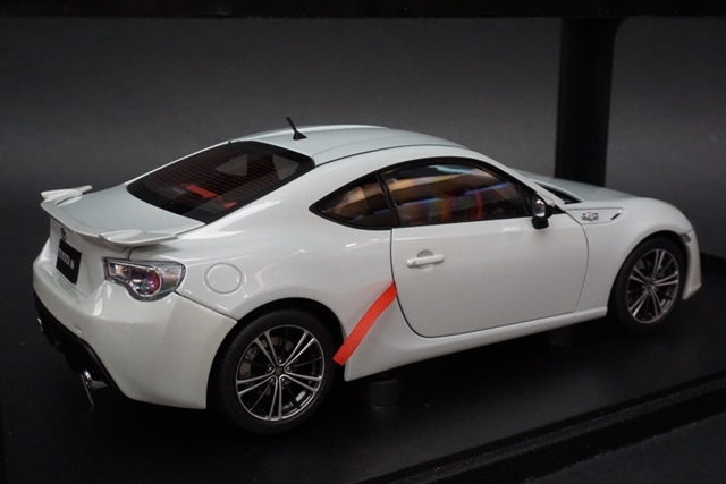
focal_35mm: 42
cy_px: 242
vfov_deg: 31.9
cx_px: 363
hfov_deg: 46.4
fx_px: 847
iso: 3200
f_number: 13
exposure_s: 1/10
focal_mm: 28
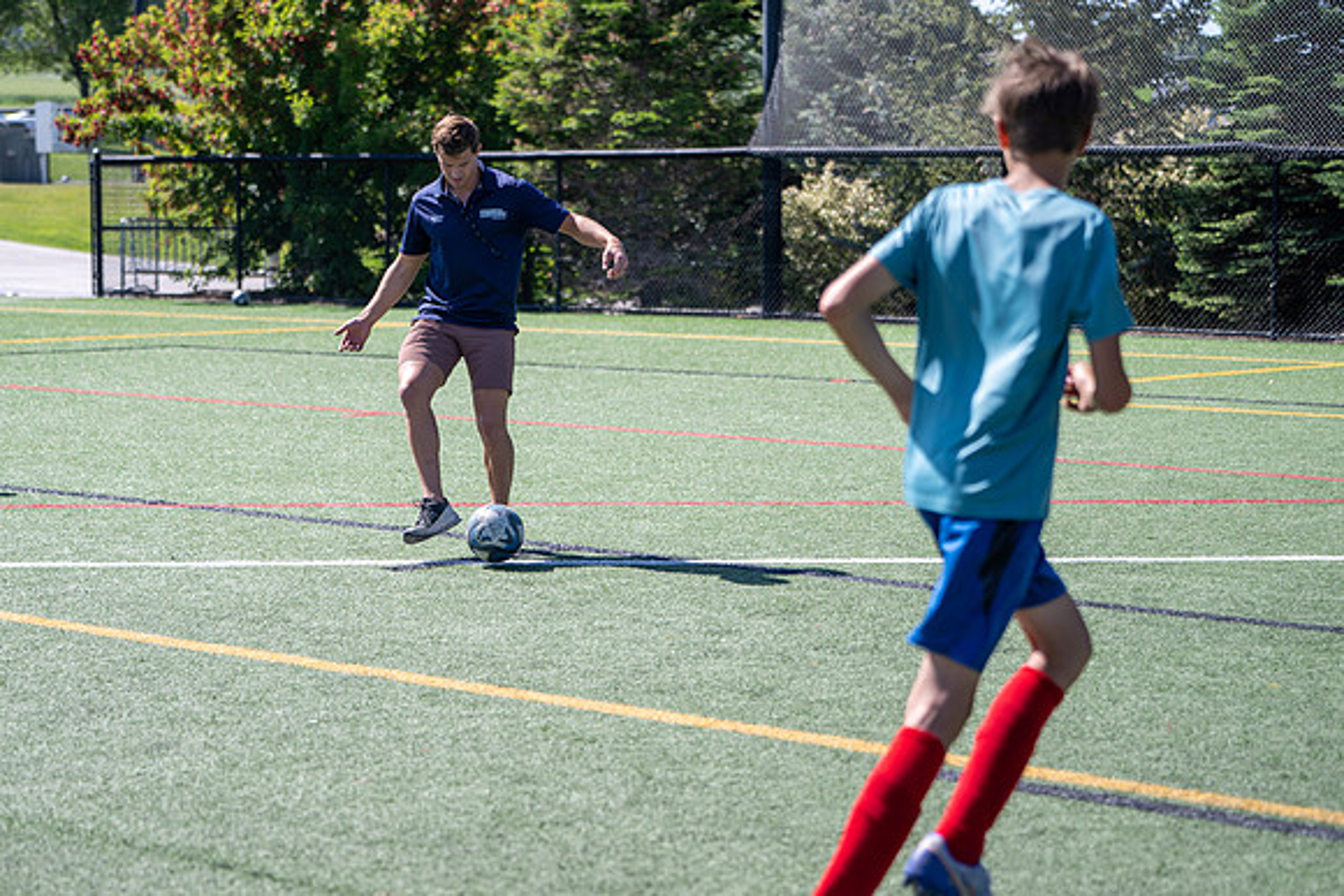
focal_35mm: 82
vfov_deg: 16.8
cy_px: 395
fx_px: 3044
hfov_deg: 24.9
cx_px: 575
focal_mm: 70
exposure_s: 1/800
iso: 64
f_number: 2.8
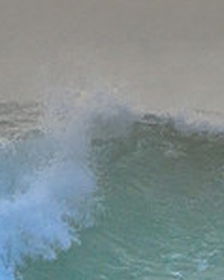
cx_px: 189
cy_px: 346
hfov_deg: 0.8
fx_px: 16690
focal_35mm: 2012
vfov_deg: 1.0
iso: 1250
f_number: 5.6
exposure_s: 1/2000
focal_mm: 400
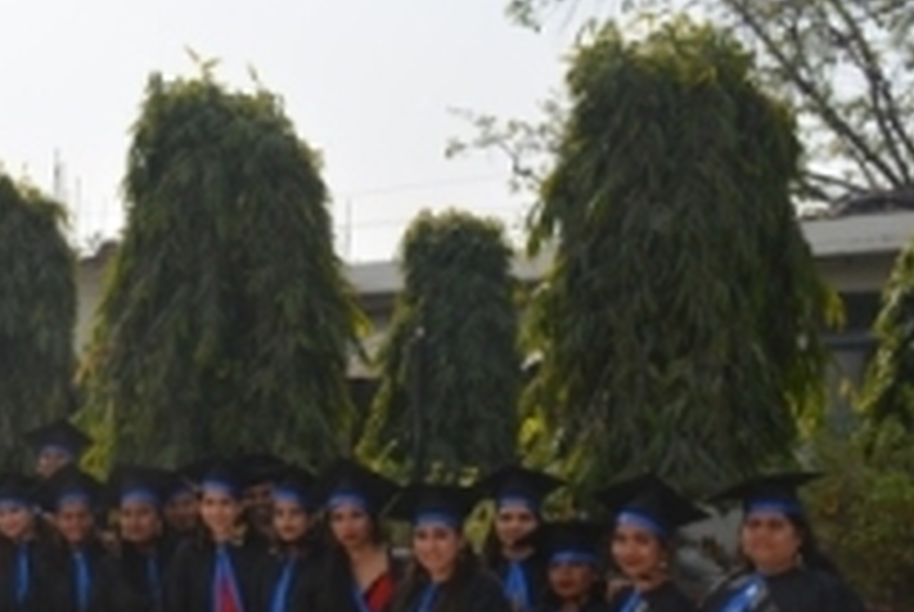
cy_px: 554
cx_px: -14
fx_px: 1856
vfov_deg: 18.4
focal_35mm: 73
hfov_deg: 26.1
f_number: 9
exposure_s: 1/200
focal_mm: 22
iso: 100
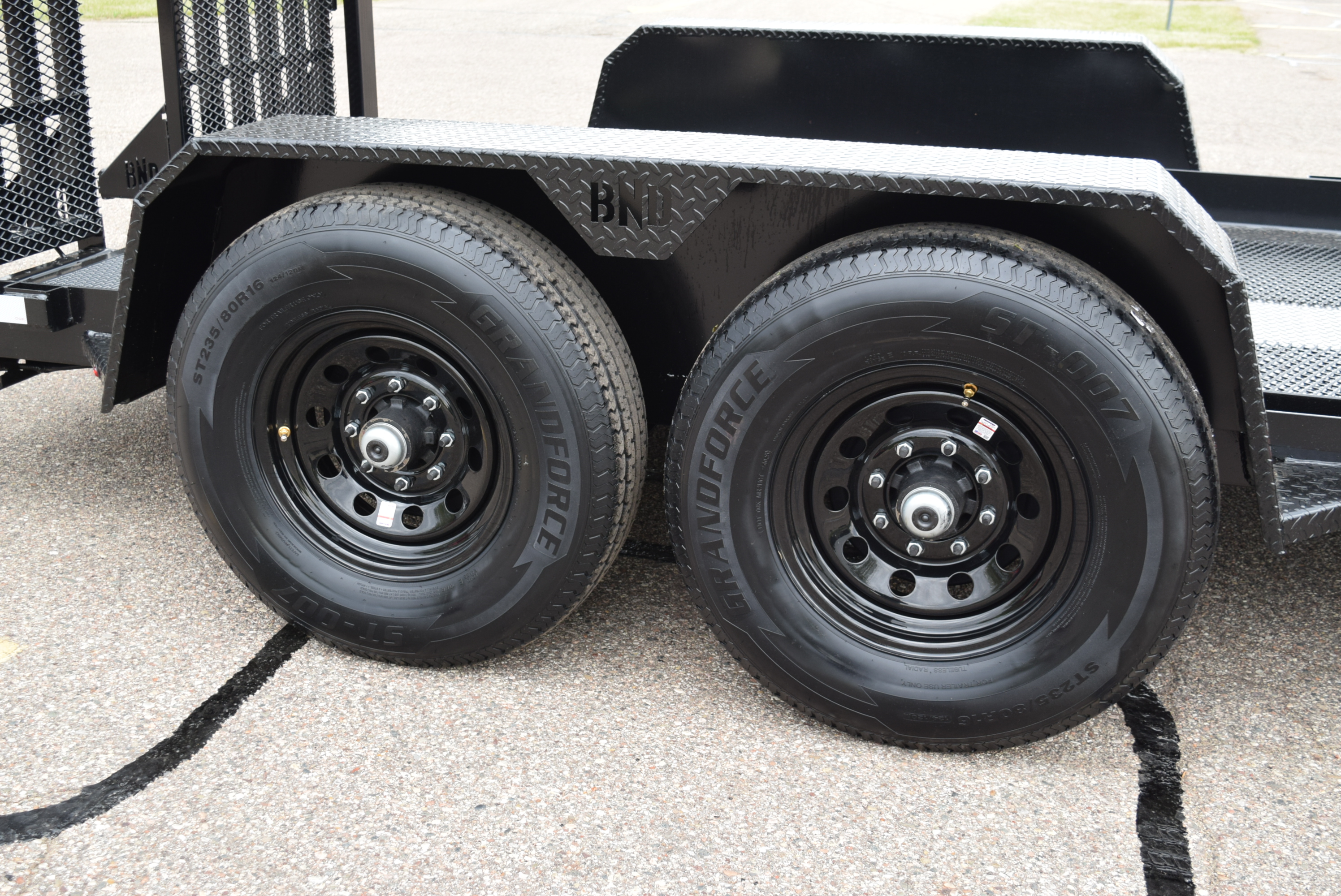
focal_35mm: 40
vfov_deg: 33.1
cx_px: 670
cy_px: 448
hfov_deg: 47.9
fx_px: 1510
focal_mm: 27
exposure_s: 1/160
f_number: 6.3
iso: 400
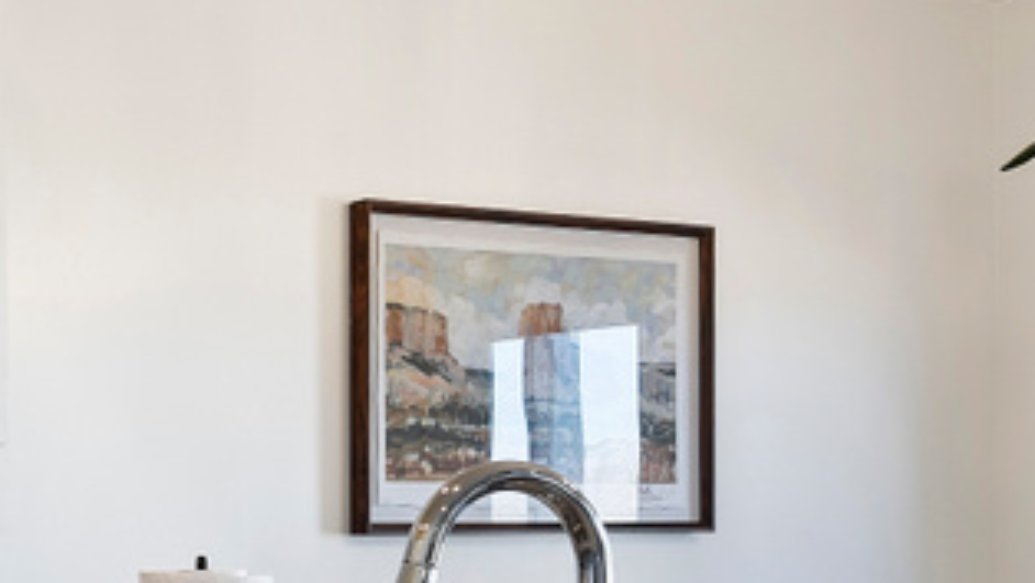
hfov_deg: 27.0
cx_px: -465
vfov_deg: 20.2
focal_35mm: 58
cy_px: 558
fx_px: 1593
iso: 100
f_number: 8
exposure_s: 1/2
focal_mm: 17
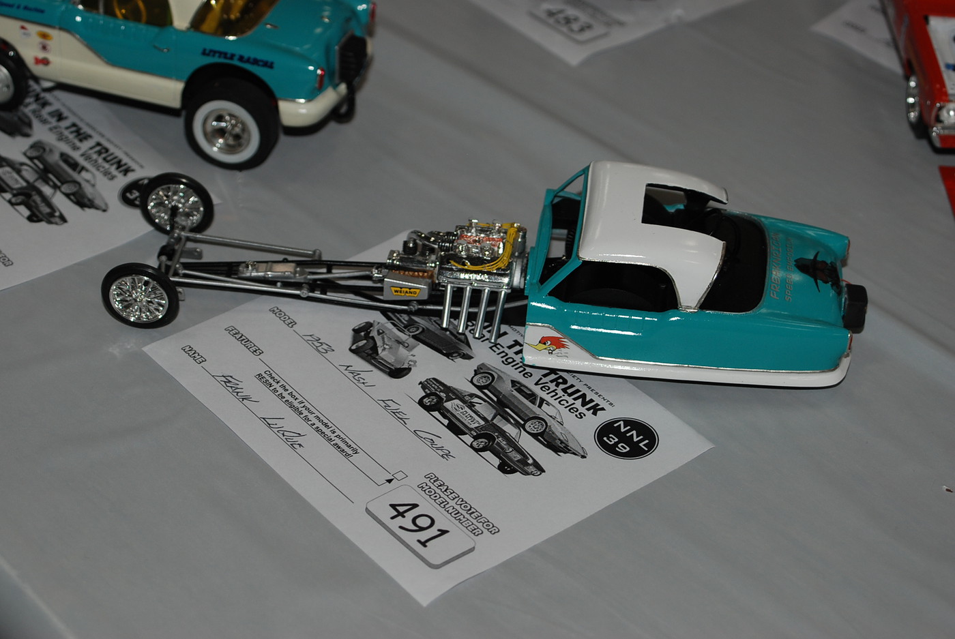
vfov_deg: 16.3
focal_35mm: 84
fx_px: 2231
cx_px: 478
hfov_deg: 24.2
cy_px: 320
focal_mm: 56
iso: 200
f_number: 5
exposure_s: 1/60
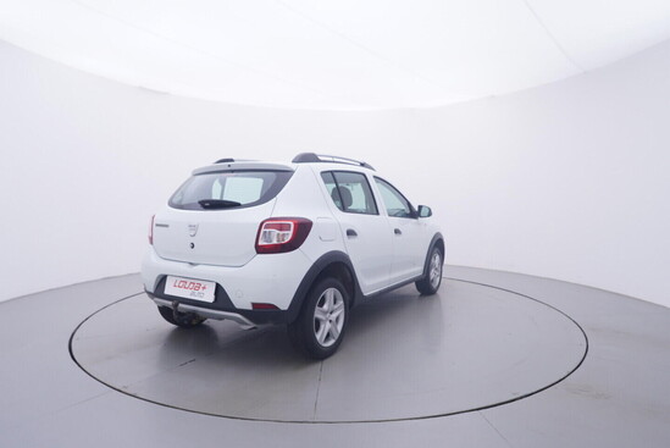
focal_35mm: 22
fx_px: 419
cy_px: 224
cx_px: 335
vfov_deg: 56.2
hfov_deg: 77.3
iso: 200
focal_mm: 15
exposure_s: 1/80
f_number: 5
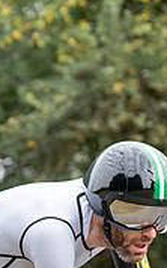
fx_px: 2859
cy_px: 288
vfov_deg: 5.3
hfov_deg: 3.3
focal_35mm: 392
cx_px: 47
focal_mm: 111
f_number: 4
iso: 640
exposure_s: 1/1000
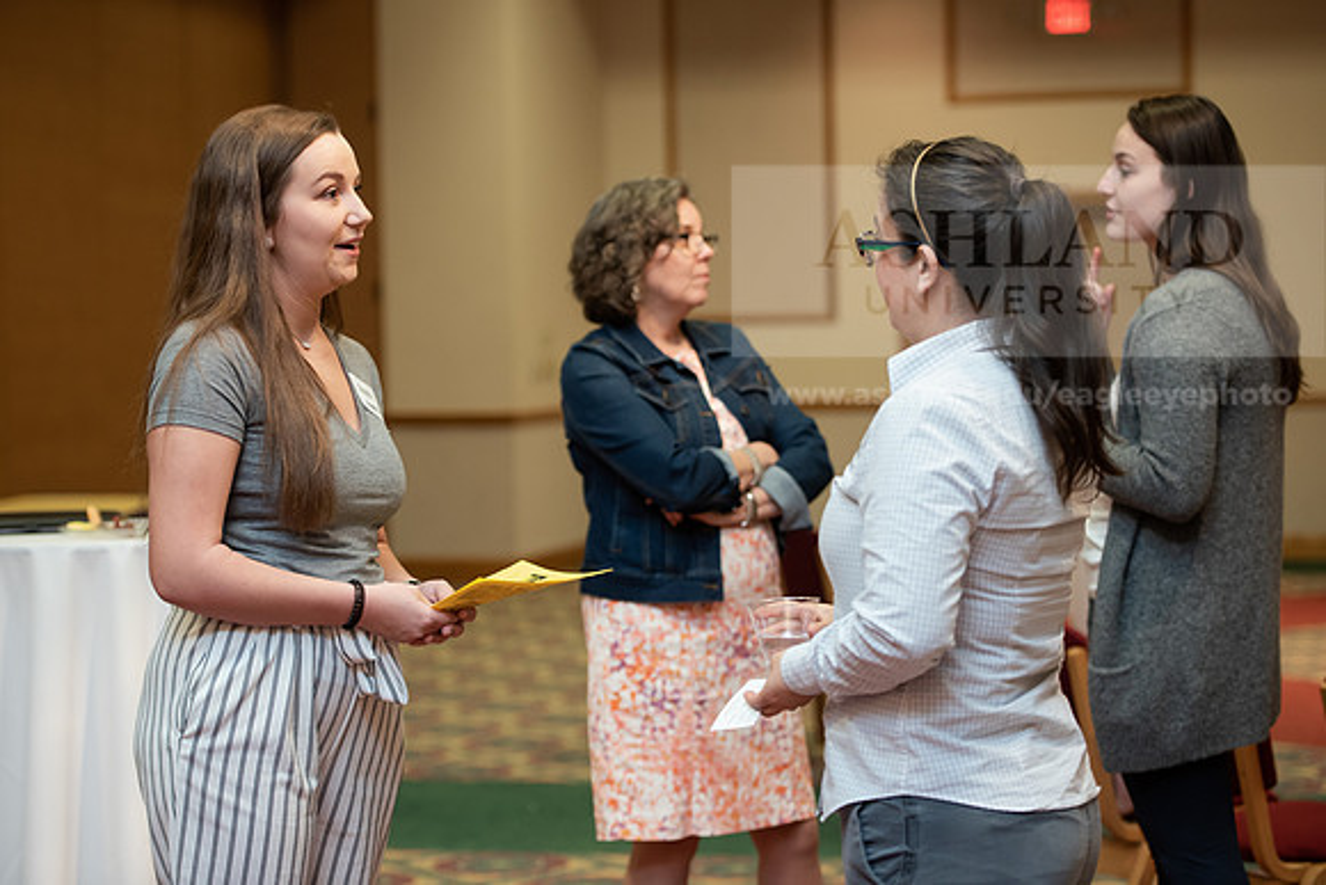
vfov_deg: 16.1
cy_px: 442
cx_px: 663
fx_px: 3131
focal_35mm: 85
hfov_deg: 23.9
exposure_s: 1/200
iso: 1250
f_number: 3.2
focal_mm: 85
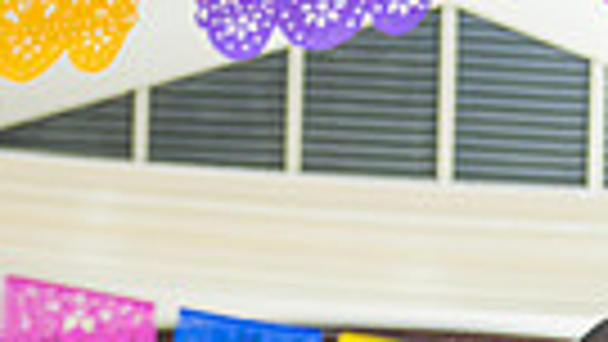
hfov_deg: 8.8
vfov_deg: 4.8
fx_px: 3951
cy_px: 824
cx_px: 581
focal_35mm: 245
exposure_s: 1/80
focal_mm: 70
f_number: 3.2
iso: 1250
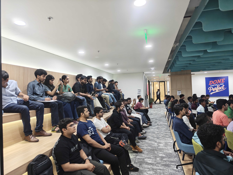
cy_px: 88
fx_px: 155
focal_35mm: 23
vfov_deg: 58.9
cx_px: 116
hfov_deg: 73.9
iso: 160
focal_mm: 6.06
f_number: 1.6
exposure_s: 1/100
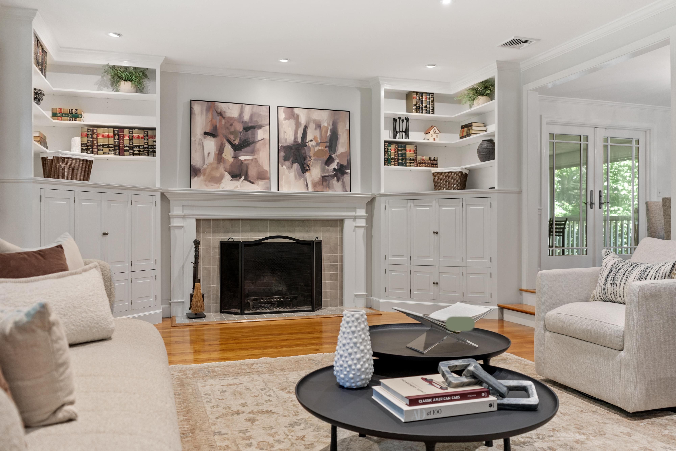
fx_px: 526
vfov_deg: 46.4
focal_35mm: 28
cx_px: 338
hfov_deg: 65.5
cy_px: 226
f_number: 3.5
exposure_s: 1/5
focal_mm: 28
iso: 400
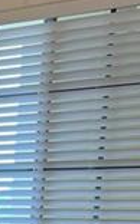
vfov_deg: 14.1
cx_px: -240
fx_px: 833
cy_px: 370
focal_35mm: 136
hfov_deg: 8.4
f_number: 1.5
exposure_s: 1/120
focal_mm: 5.7
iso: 80
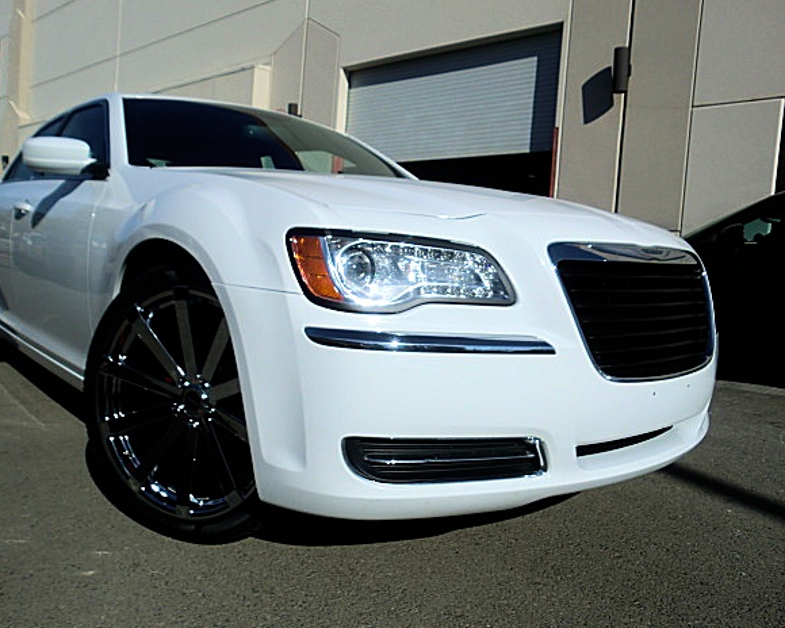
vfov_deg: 51.5
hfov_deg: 62.2
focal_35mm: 28
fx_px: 651
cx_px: 376
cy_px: 321
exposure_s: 1/320
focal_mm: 4.65
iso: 64
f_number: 7.8
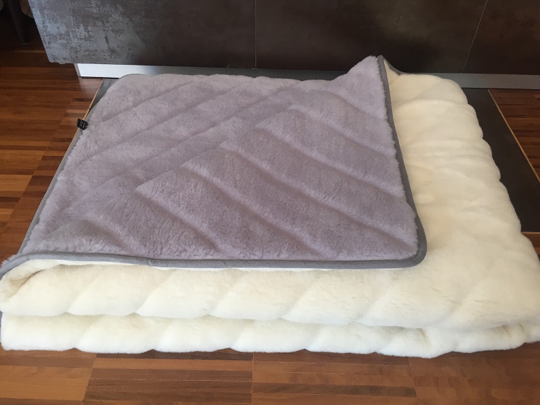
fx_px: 452
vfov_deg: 48.2
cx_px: 270
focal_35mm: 29
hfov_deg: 61.7
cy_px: 202
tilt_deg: -45.4
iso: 40
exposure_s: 1/33
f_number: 2.2
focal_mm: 4.15
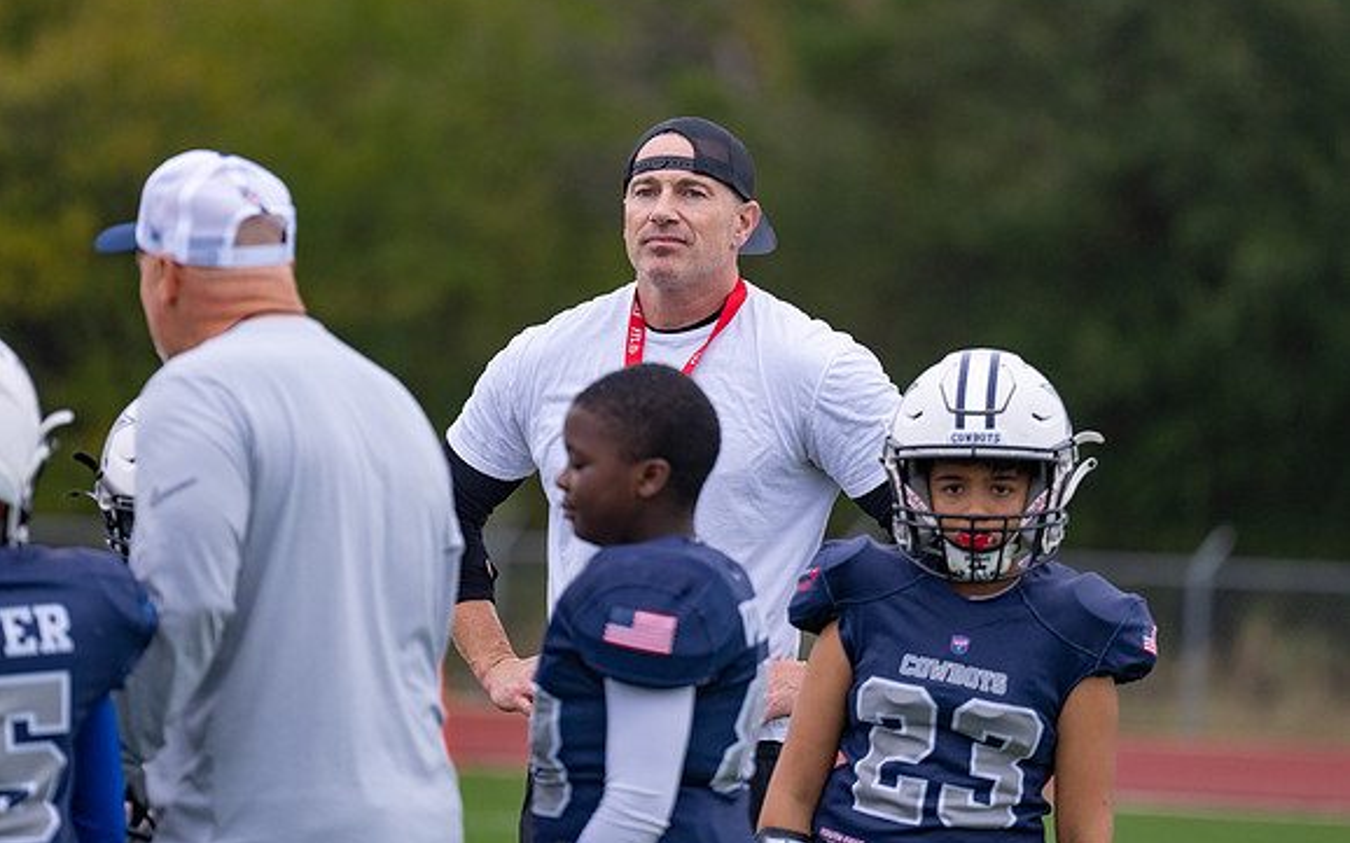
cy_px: 315
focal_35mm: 260
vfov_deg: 5.0
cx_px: 675
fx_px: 9564
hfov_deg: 8.1
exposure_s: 1/1000
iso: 640
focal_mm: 197
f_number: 2.8
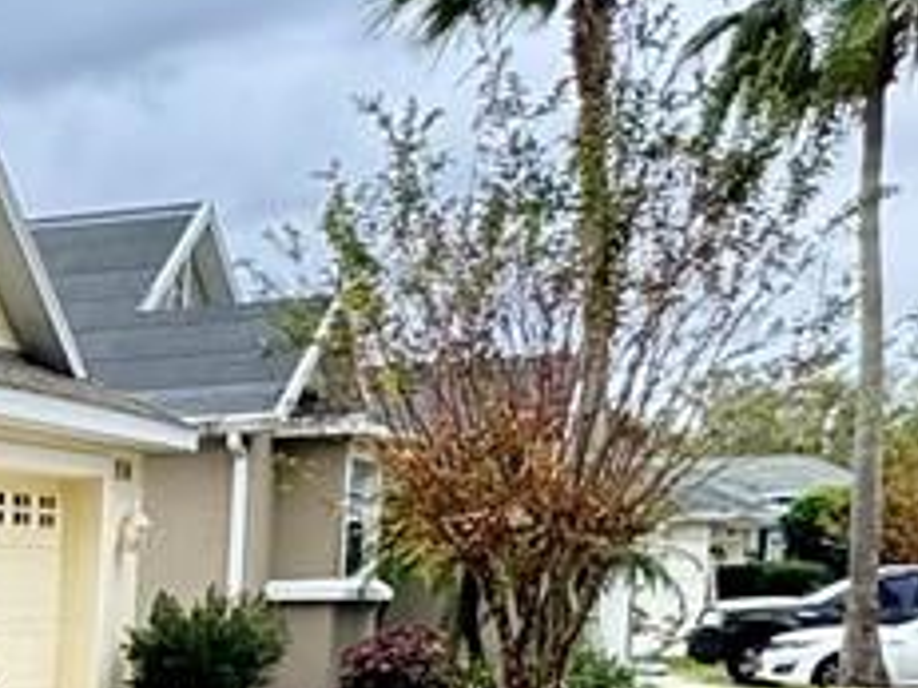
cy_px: 931
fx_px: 2571
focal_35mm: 97
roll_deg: +0.5
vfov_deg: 14.5
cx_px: -1200
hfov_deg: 14.5
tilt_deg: -7.2
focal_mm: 2.22
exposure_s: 1/296
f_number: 2.2
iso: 40
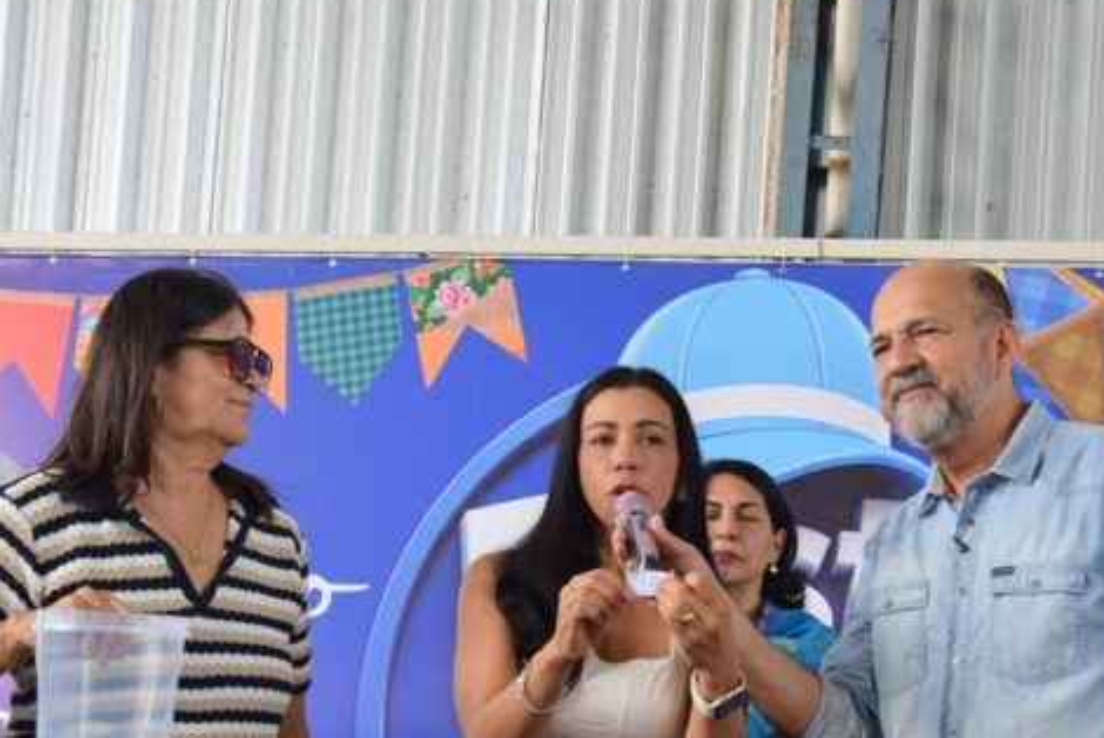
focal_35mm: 71
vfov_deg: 19.1
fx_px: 2179
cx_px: 681
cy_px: 549
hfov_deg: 28.3
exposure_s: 1/200
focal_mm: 30
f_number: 7.1
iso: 400
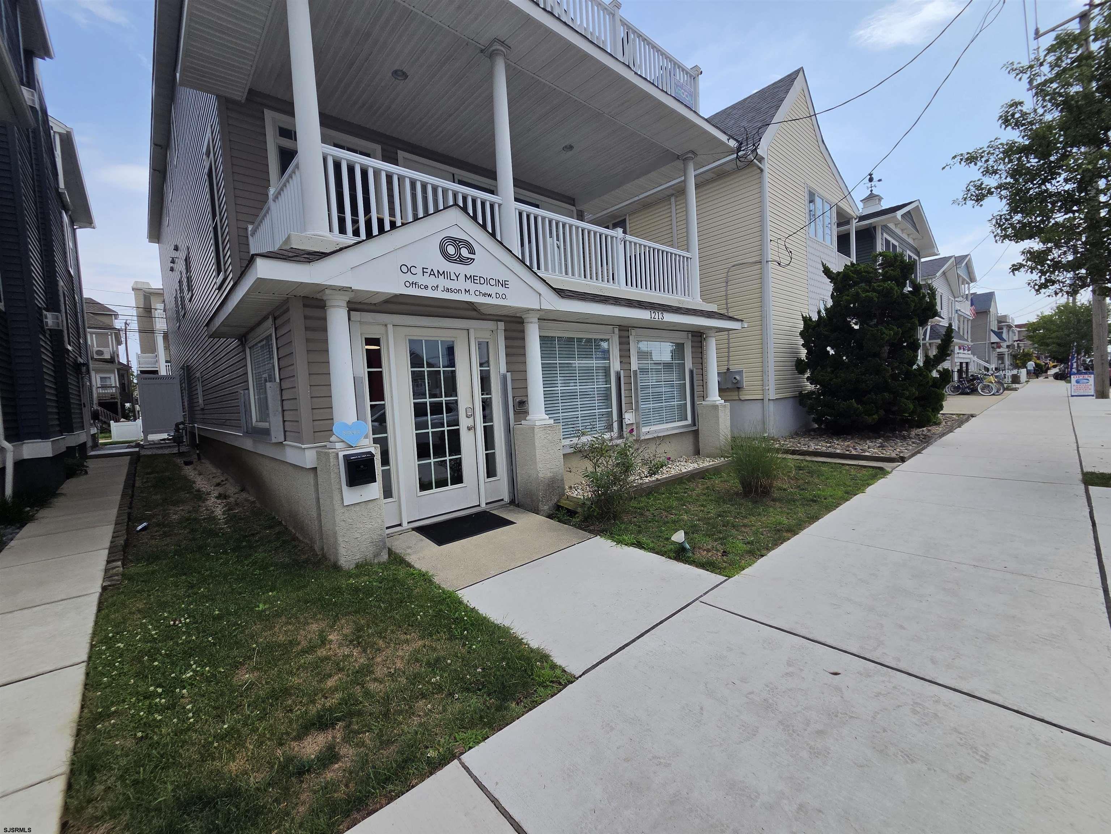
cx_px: 556
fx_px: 417
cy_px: 417
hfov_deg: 106.2
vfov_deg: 89.9
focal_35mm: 13
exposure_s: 1/2993
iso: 100
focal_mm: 2.2
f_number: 2.2
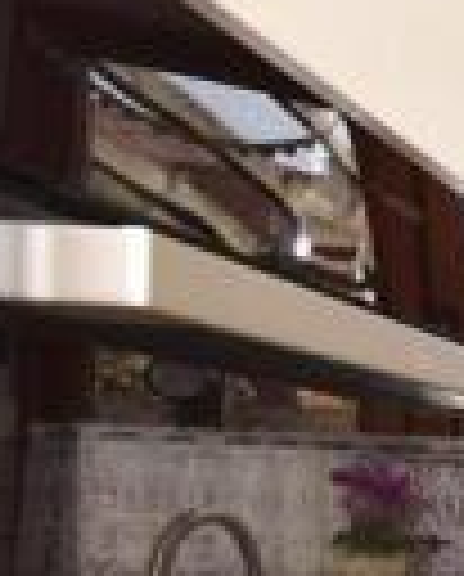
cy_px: 551
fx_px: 1232
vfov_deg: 25.3
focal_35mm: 72
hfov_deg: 11.6
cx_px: 1378
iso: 400
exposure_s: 1/160
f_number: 6.3
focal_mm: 10
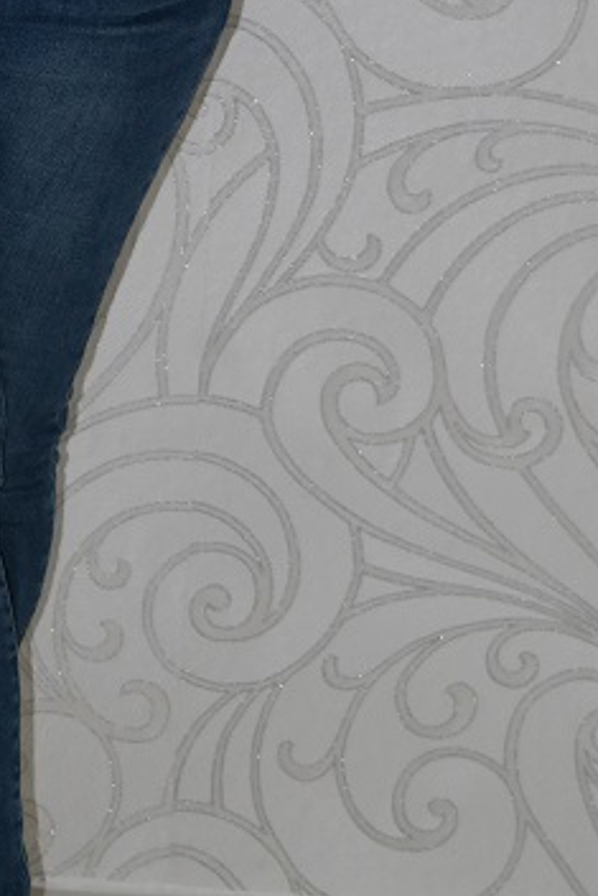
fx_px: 3734
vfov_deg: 13.5
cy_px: -36
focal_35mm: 150
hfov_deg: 9.1
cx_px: -31
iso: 400
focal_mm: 29
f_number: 4
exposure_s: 1/50
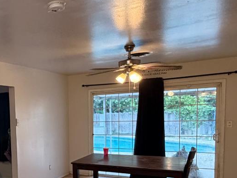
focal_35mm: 41
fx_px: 281
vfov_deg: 34.3
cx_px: 9
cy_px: 137
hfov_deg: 40.9
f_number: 2.2
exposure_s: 1/60
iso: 250
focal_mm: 2.22
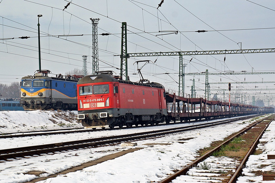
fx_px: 538
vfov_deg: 19.3
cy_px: 92
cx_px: 138
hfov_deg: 28.7
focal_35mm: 70
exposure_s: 1/200
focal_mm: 47
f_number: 9
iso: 100
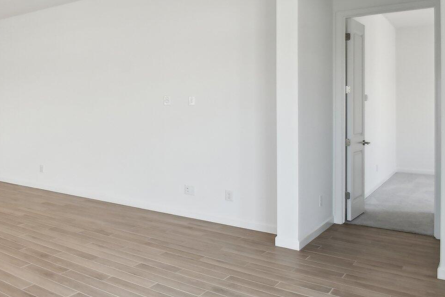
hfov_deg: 46.1
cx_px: -27
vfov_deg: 40.8
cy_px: 108
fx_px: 396
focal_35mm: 32
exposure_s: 1/30
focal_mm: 10
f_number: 8
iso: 400
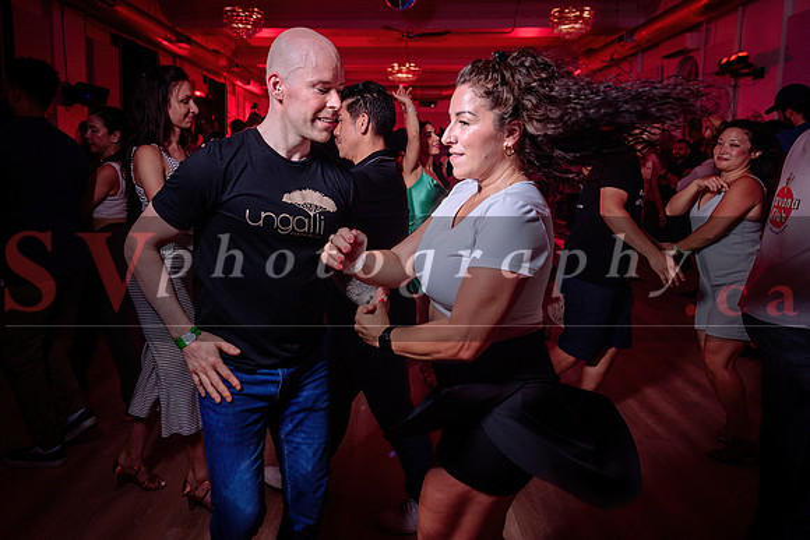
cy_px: 239
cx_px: 364
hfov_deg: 67.7
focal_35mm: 27
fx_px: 602
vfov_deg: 48.3
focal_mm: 24
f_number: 3.5
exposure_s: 1/60
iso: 800
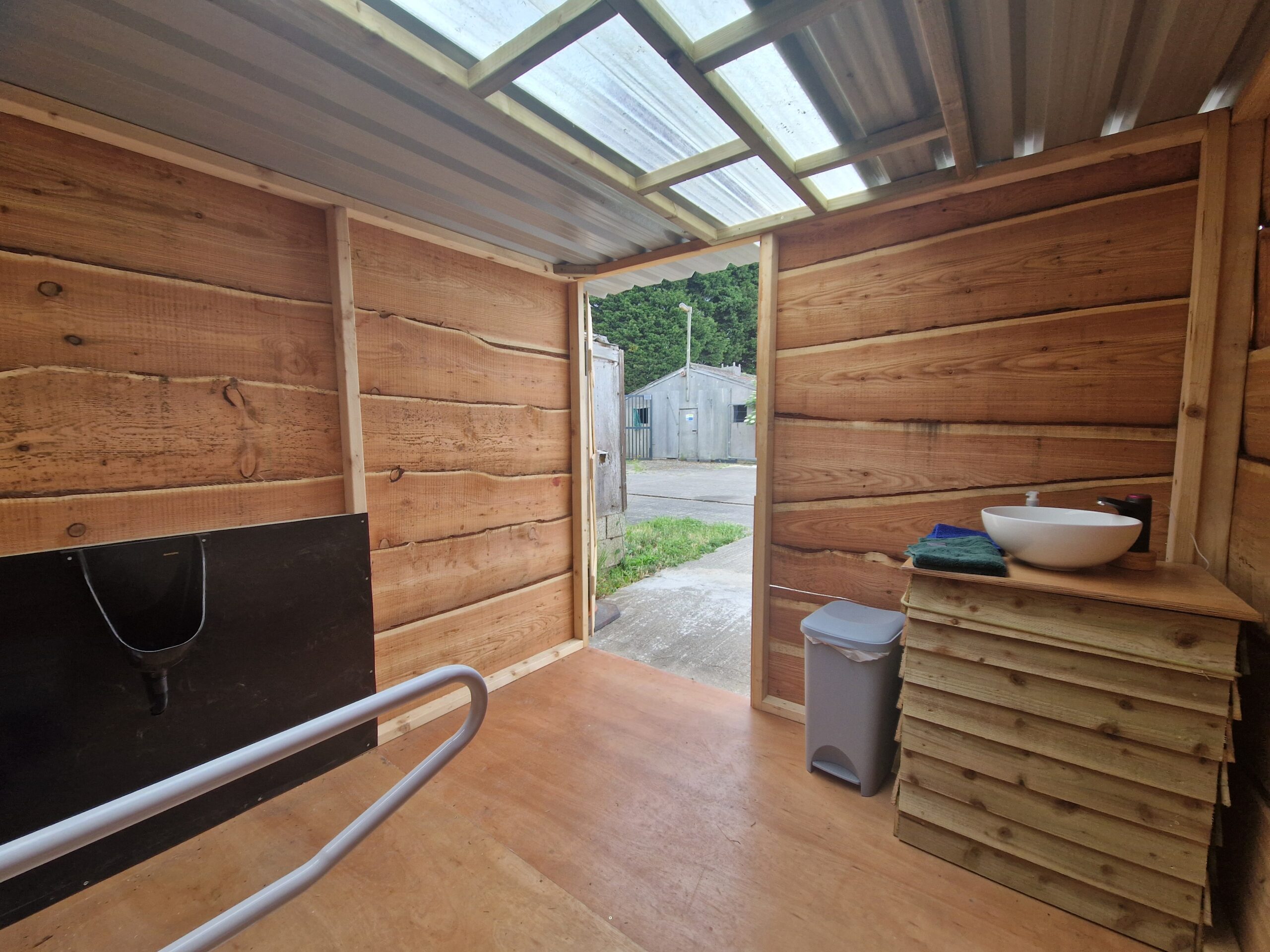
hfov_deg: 106.2
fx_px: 477
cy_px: 476
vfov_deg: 89.9
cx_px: 635
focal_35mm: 13
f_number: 2.2
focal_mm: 2.2
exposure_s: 1/100
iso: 64
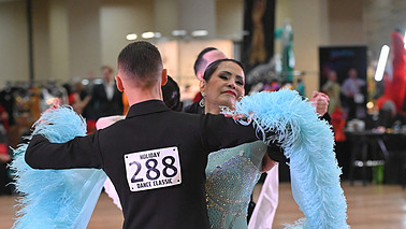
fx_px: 2165
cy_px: 268
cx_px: 202
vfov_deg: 6.0
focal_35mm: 201
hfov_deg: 10.7
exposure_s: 1/400
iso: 3200
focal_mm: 125
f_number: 5
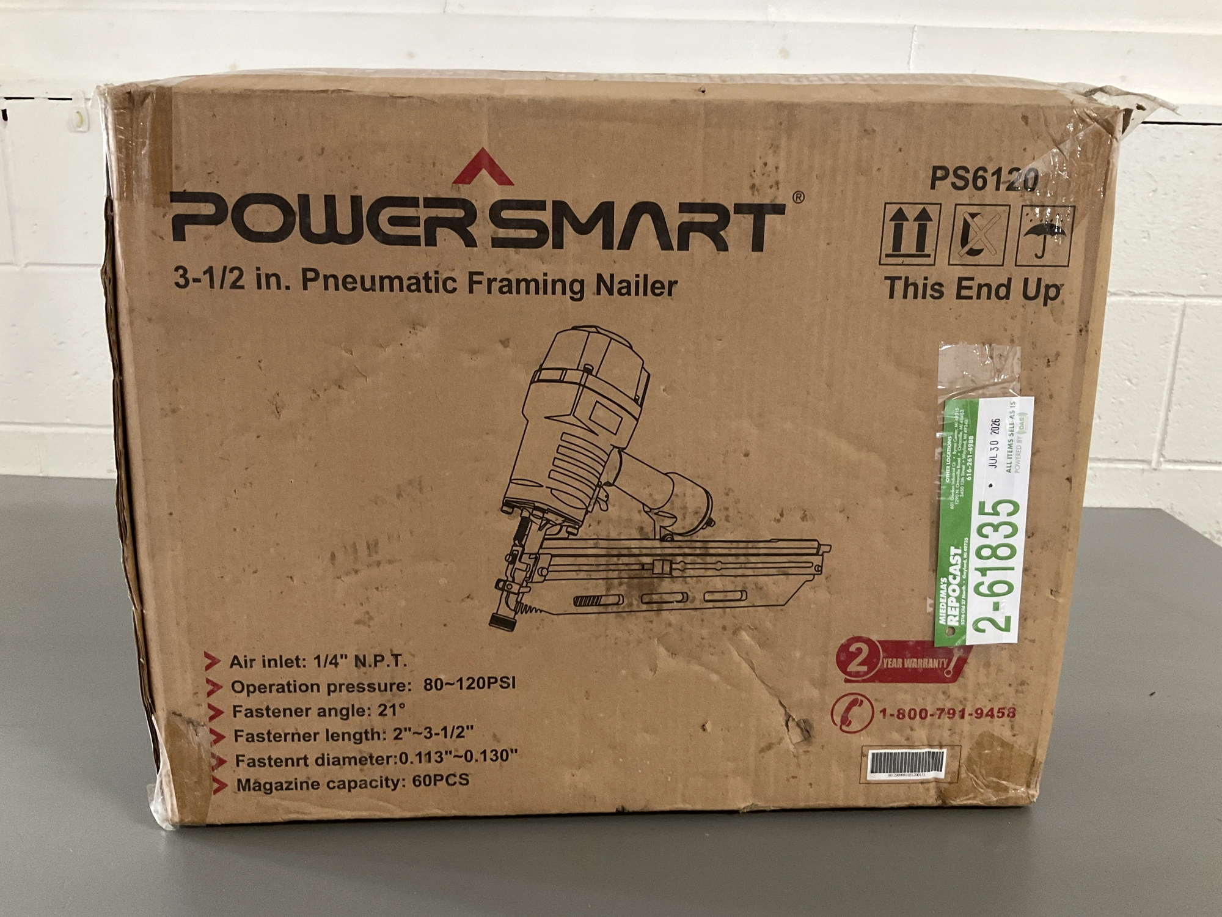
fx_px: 1024
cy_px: 458
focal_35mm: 29
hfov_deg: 61.7
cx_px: 611
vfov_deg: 48.2
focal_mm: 3
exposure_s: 1/40
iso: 200
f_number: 1.8
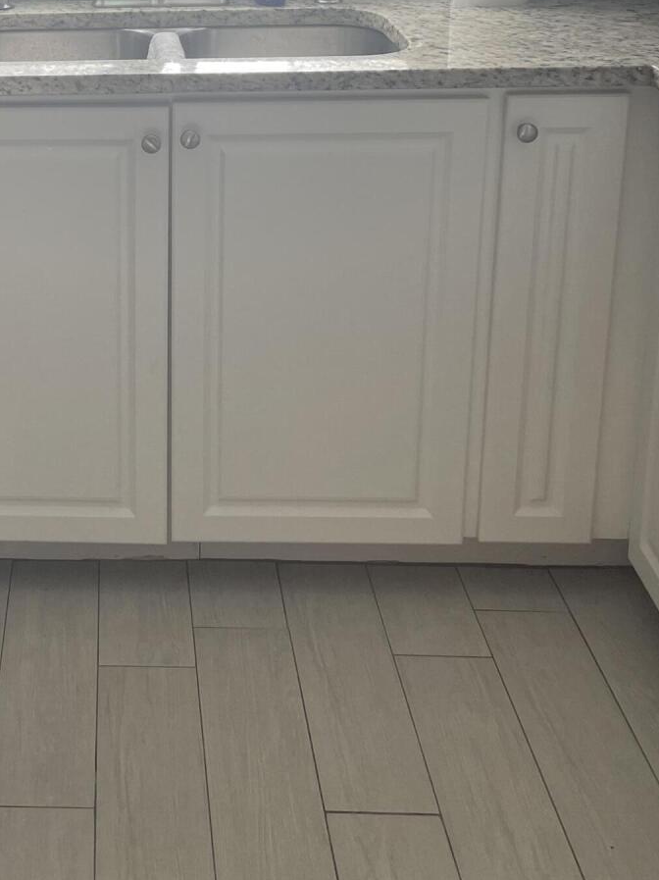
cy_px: 144
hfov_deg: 24.2
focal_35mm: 58
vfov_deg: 32.1
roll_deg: +2.9
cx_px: 13
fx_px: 1473
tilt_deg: -14.3
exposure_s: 1/120
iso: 50
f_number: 1.6
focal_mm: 4.2
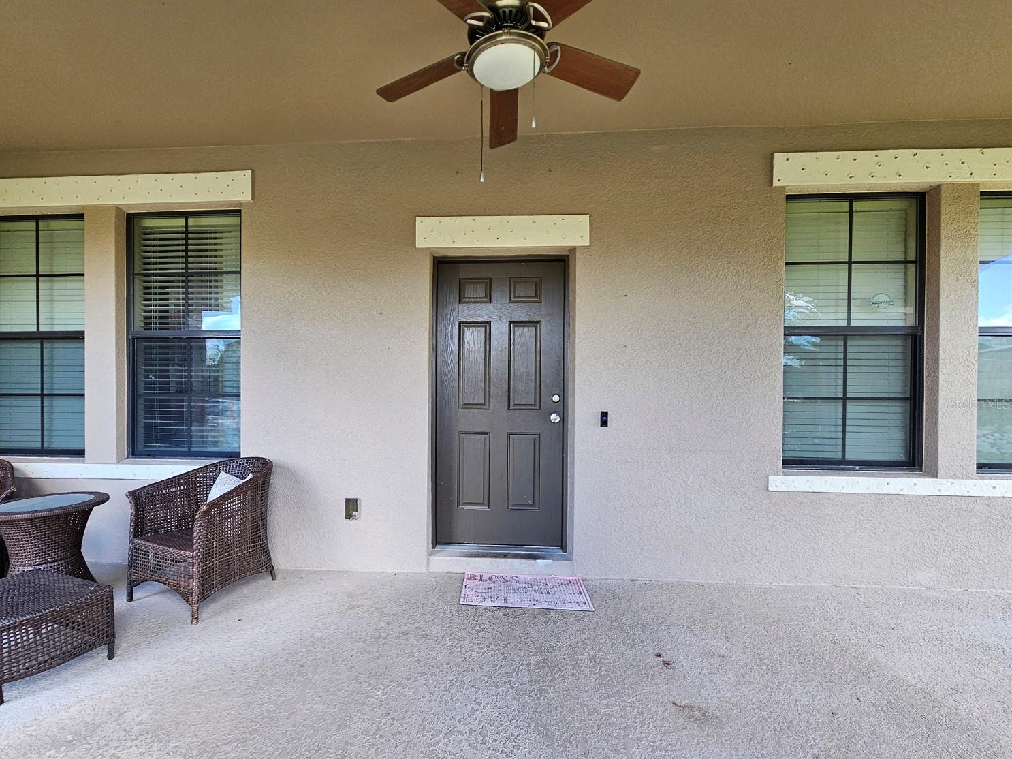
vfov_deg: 85.6
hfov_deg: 101.9
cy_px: 403
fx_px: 409
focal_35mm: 14
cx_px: 468
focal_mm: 2.2
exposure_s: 1/120
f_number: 2.2
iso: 64
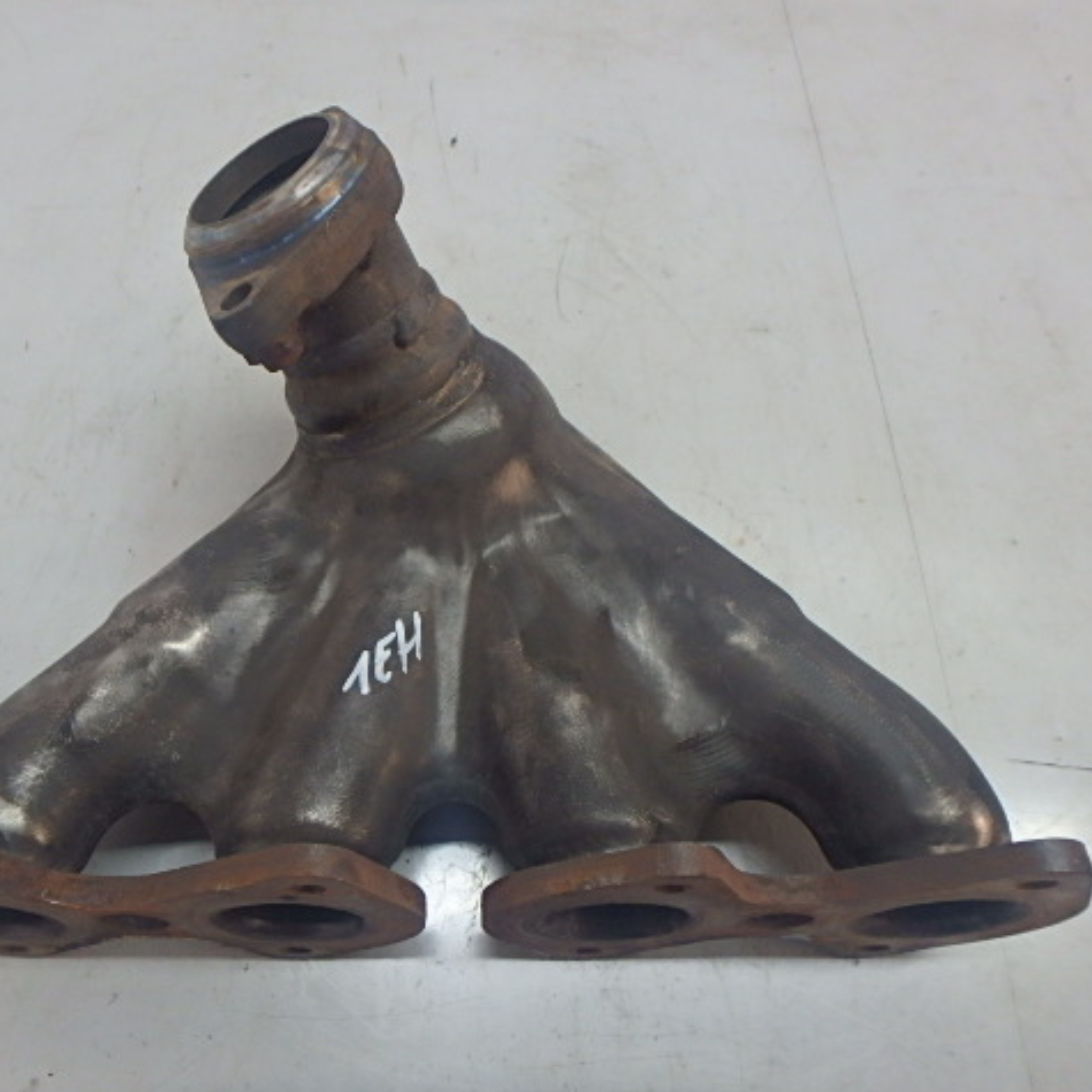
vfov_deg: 62.9
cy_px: 549
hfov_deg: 62.4
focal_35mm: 25
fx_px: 892
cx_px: 437
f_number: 3.5
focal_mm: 3.7
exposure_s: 1/50
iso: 200
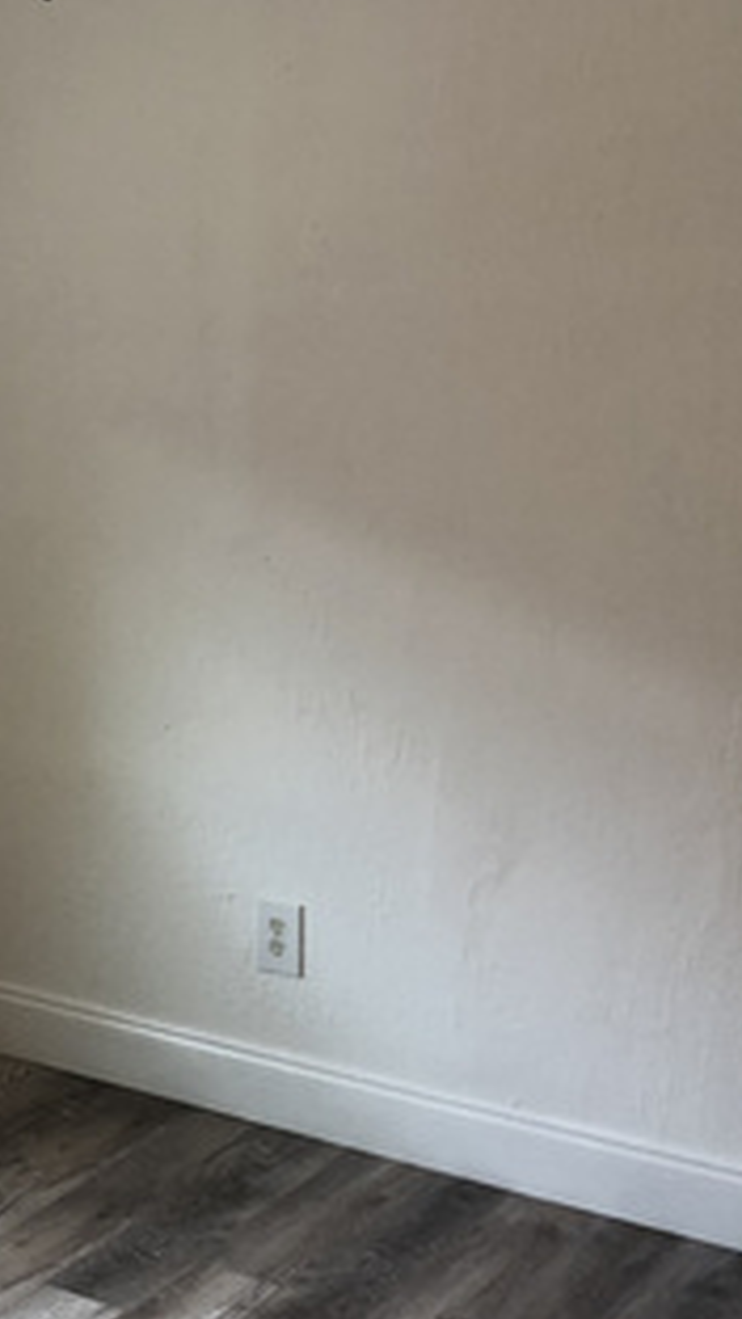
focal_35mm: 65
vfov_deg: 32.4
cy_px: 647
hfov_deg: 18.2
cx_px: 72
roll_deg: +1.1
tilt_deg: -11.1
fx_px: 2274
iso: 25
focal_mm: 3.99
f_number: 1.8
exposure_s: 1/30
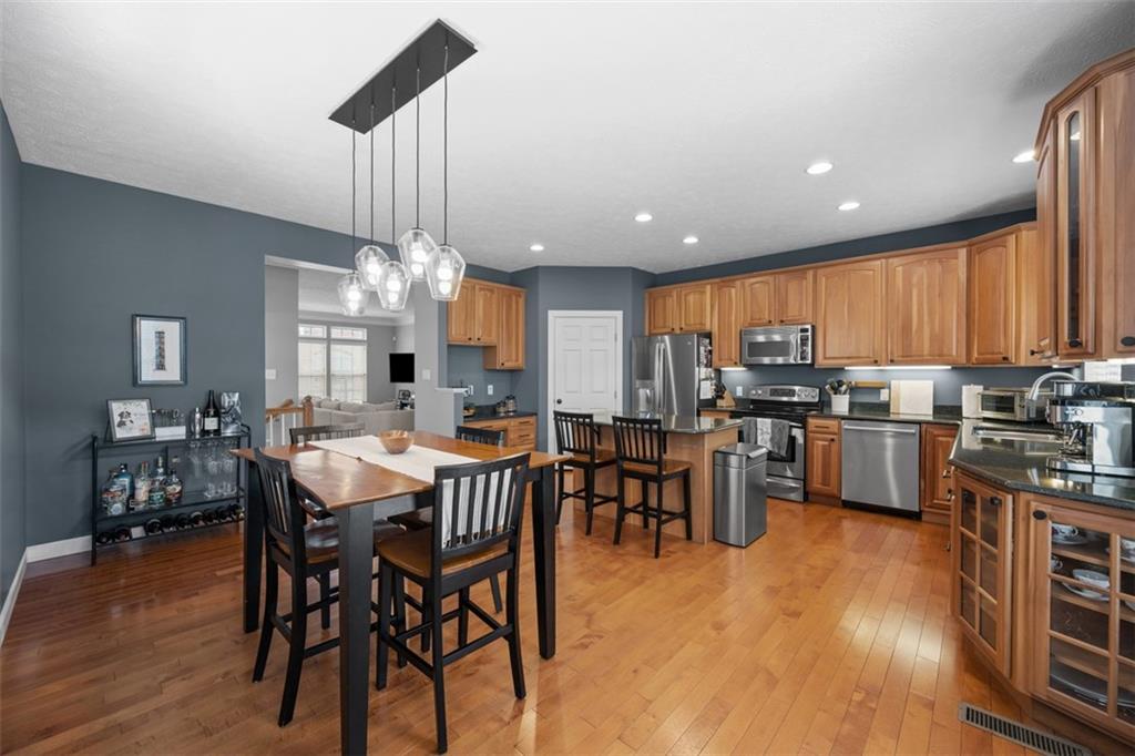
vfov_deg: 81.2
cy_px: 378
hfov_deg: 104.3
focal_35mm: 14
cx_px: 568
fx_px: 441
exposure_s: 2.5
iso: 400
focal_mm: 14
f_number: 8
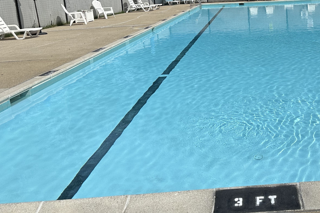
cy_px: 39
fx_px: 382
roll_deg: +2.6
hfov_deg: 42.5
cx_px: 275
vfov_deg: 30.4
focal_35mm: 43
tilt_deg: -7.0
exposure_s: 1/9709
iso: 80
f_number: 1.78
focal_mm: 6.86
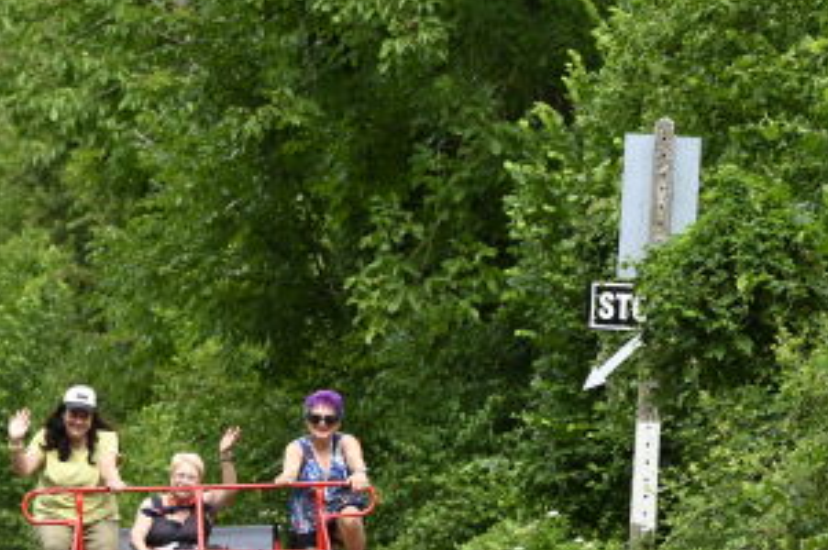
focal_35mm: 512
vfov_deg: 2.7
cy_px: 311
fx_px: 11763
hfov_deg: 4.0
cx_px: 281
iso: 800
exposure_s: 1/500
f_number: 9
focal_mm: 220
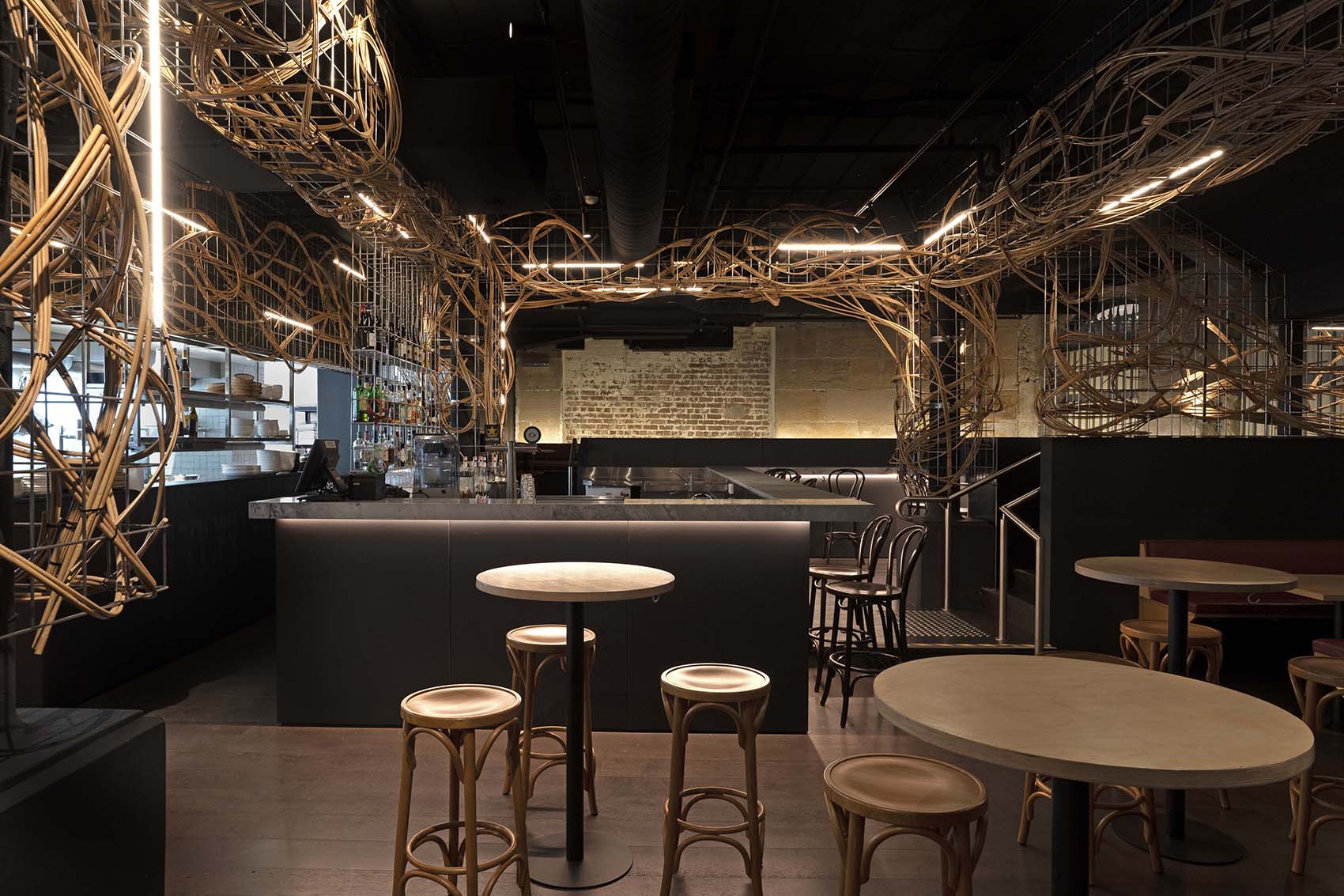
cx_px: 672
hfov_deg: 81.2
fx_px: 784
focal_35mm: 21
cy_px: 448
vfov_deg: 59.5
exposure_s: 1
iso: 400
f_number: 9
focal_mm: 21
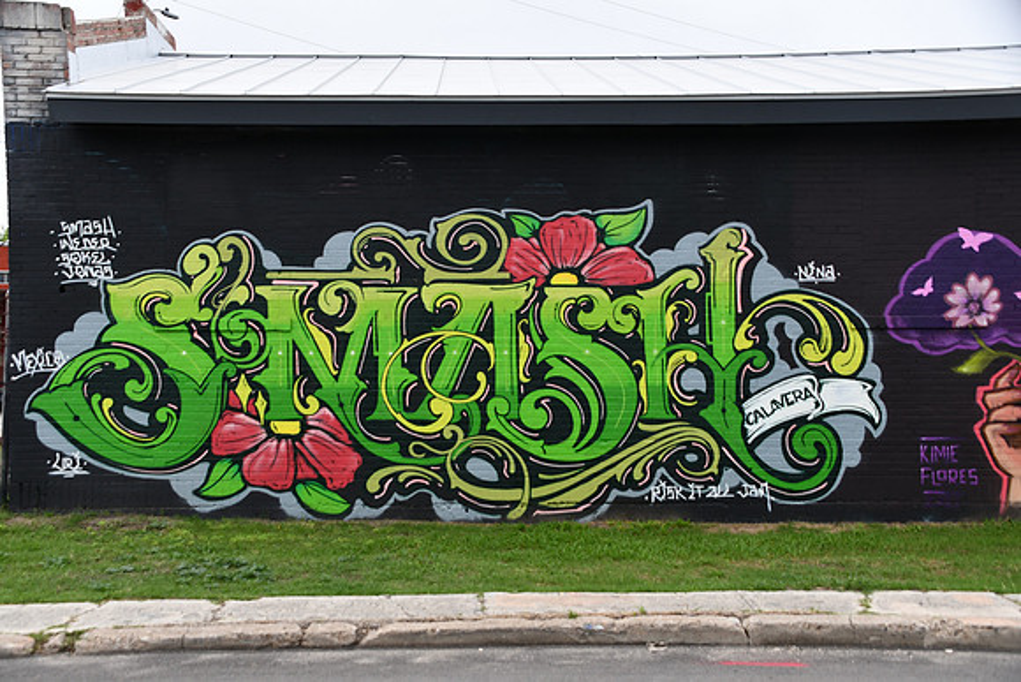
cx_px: 510
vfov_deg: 31.9
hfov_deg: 46.4
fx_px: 1191
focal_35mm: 42
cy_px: 341
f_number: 5.6
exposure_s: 1/250
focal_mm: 28
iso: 280
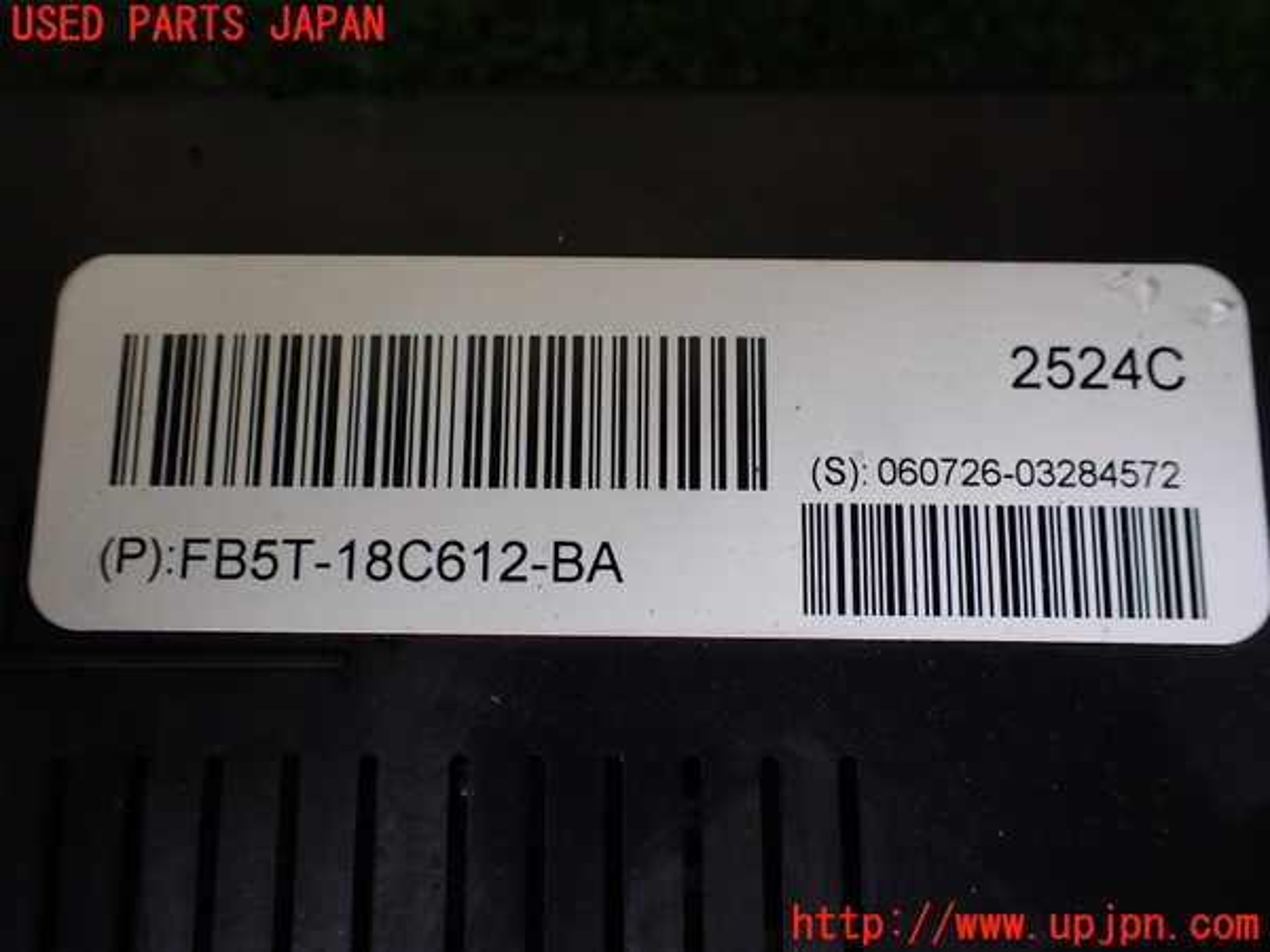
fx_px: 1101
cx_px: 635
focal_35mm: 30
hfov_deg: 60.0
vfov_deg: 46.8
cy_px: 476
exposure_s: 1/125
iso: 160
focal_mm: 5.4
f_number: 2.3
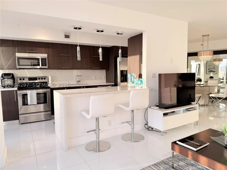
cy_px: 85
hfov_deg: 71.6
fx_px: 157
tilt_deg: -4.9
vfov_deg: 56.8
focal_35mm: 24
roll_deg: +1.3
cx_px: 114
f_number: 1.78
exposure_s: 1/209
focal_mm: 6.76
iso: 64
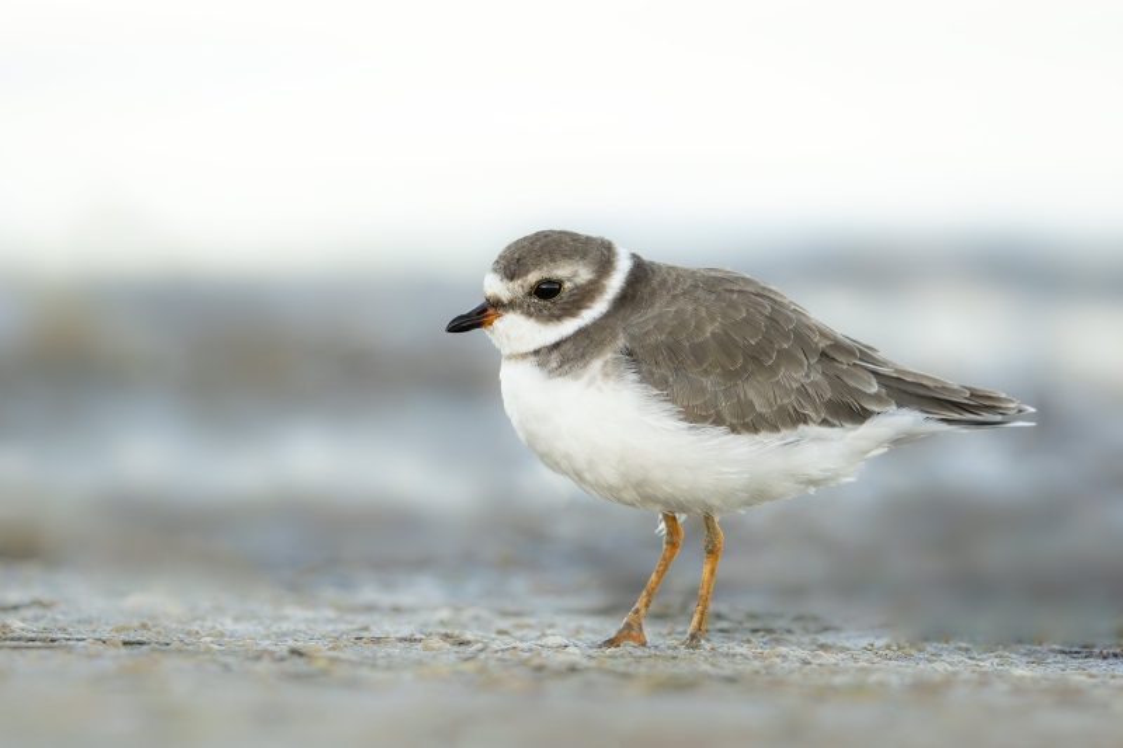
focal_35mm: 800
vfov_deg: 1.7
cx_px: 562
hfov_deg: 2.6
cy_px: 374
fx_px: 24949
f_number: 8
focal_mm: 800
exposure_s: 1/320
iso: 2500
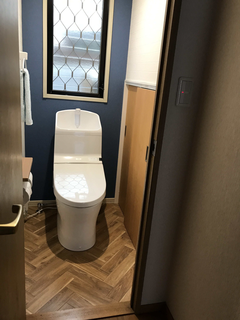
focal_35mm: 28
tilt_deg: -16.3
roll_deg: -3.6
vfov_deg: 63.4
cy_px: 160
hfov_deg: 49.7
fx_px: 259
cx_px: 120
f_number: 1.8
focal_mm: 3.99
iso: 40
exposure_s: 1/17
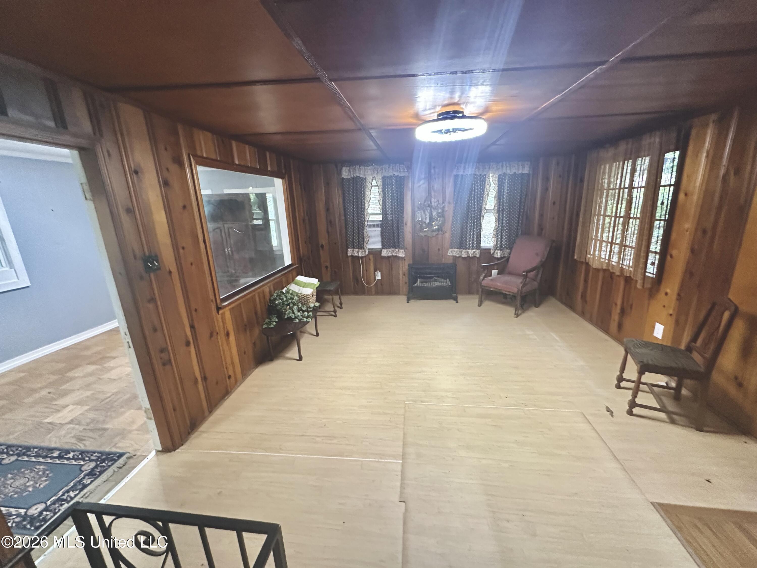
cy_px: 284
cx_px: 378
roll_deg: +1.9
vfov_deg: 85.7
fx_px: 306
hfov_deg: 102.1
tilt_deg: -12.8
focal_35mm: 14
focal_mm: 2.22
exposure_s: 1/60
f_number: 2.2
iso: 500
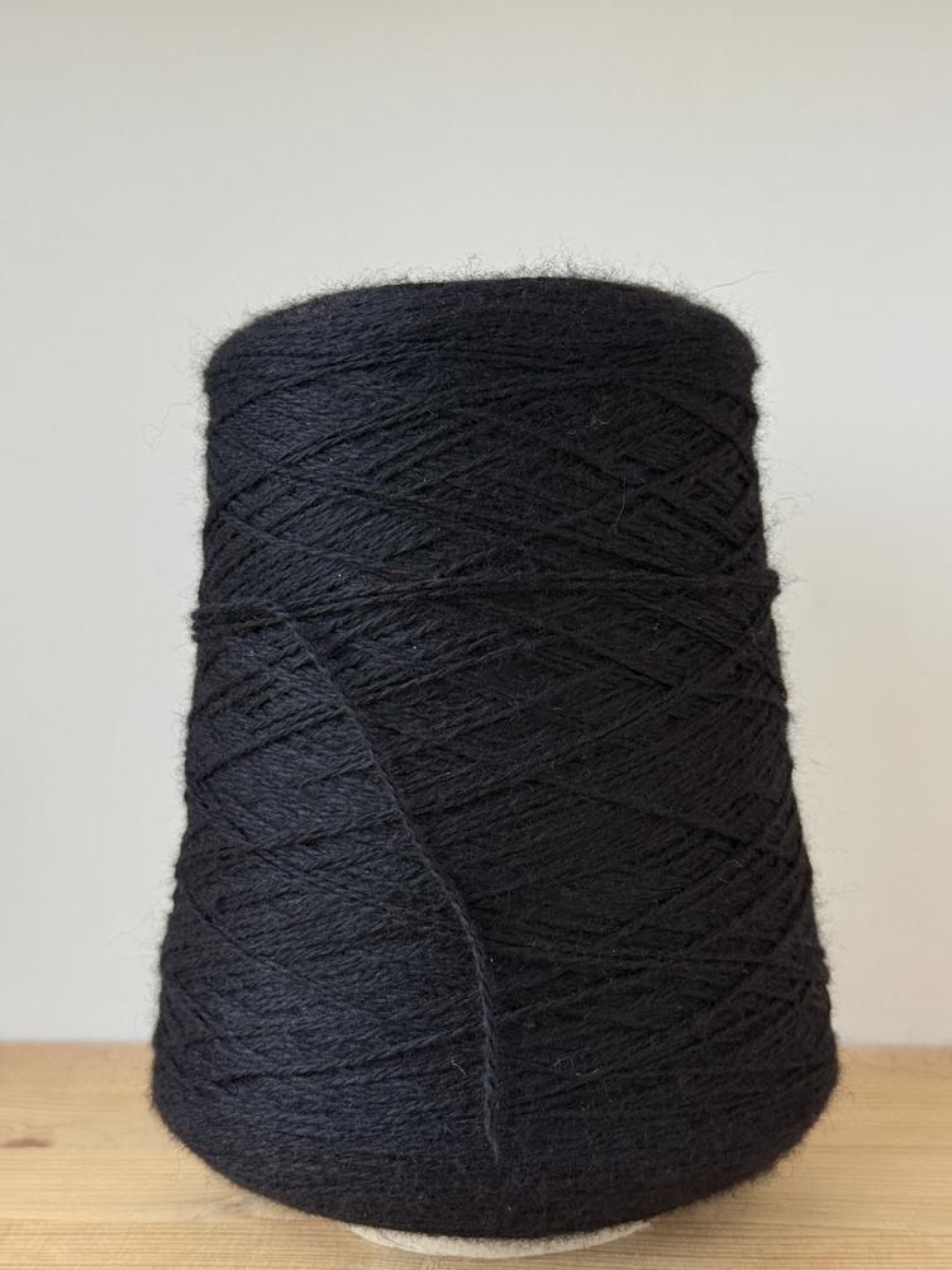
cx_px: 485
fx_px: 1797
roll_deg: +0.4
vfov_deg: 38.9
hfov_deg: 29.7
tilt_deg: -1.4
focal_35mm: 49
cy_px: 644
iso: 100
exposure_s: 1/63
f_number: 1.78
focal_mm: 6.76
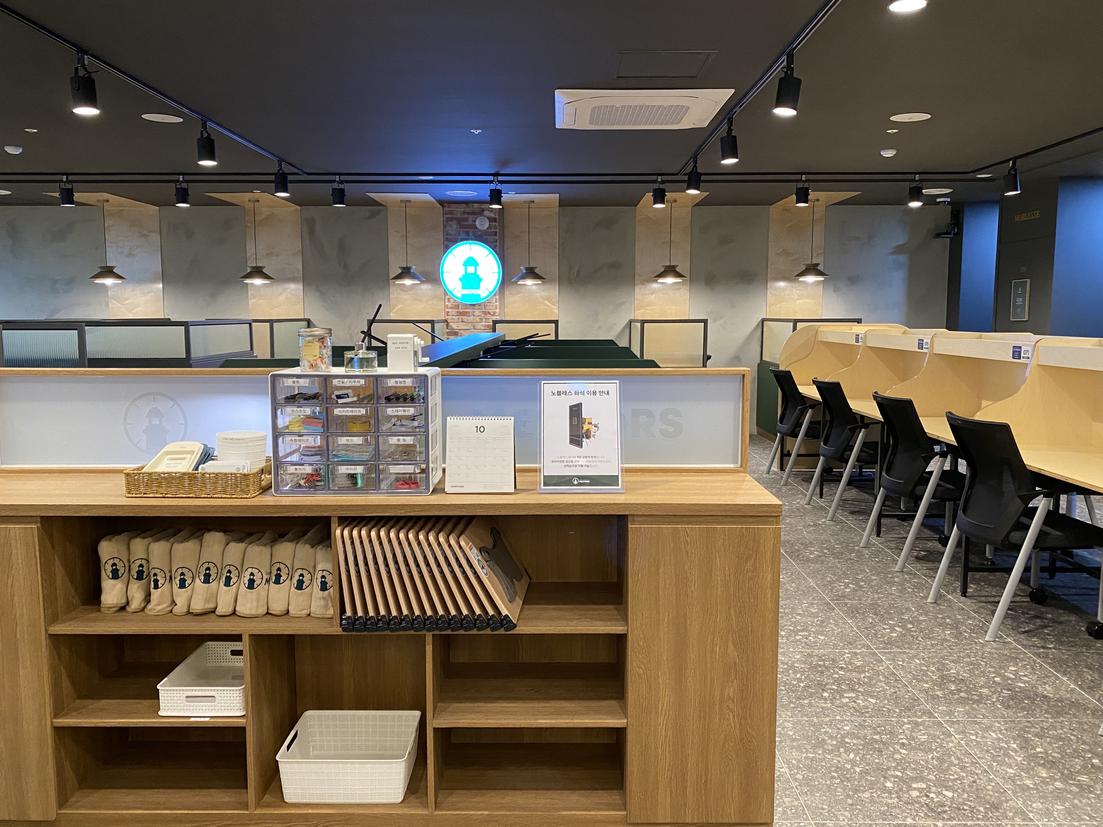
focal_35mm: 27
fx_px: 860
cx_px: 548
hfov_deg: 65.3
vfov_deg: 51.4
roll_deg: -0.2
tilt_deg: -6.5
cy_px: 414
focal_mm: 4.25
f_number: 1.8
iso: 320
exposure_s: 1/60
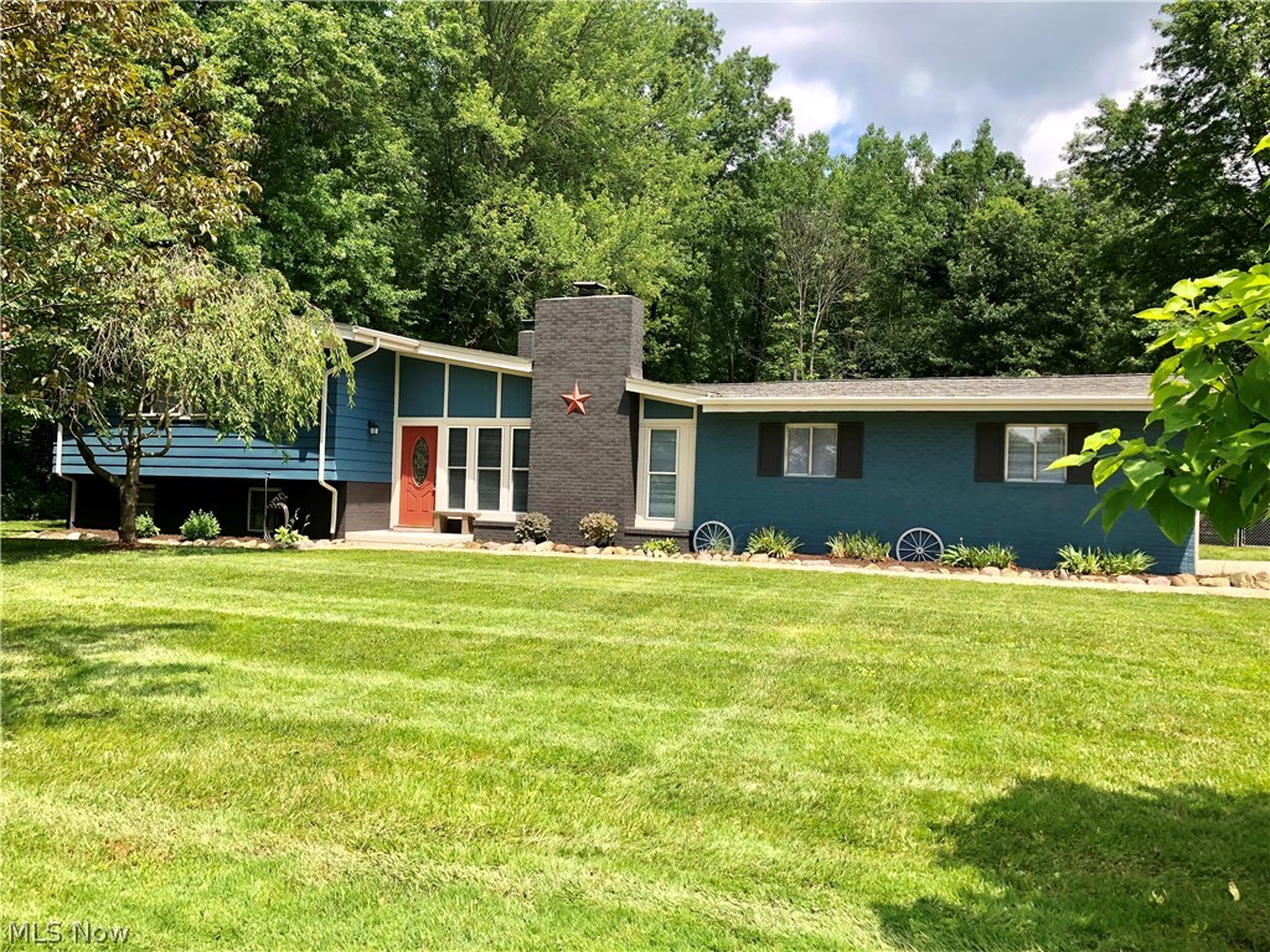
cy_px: 476
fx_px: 1027
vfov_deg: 49.7
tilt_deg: +1.4
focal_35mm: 28
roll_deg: -1.6
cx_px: 635
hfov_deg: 63.4
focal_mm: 3.99
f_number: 1.8
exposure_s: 1/813
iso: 20
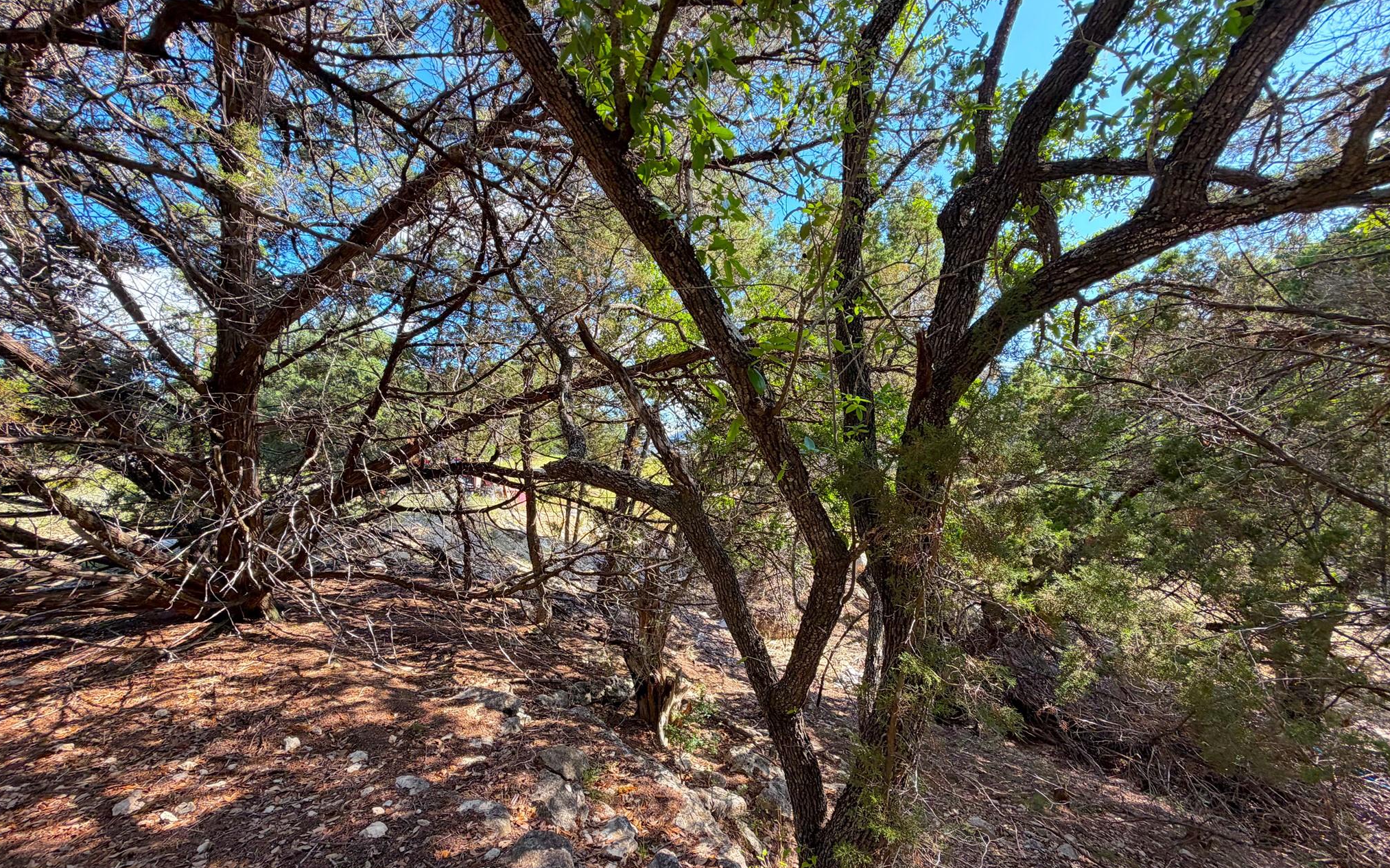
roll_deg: +0.5
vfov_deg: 74.7
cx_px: 693
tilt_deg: +0.2
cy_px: 469
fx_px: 568
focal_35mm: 15
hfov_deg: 101.5
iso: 64
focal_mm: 2.22
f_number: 2.2
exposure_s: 1/188
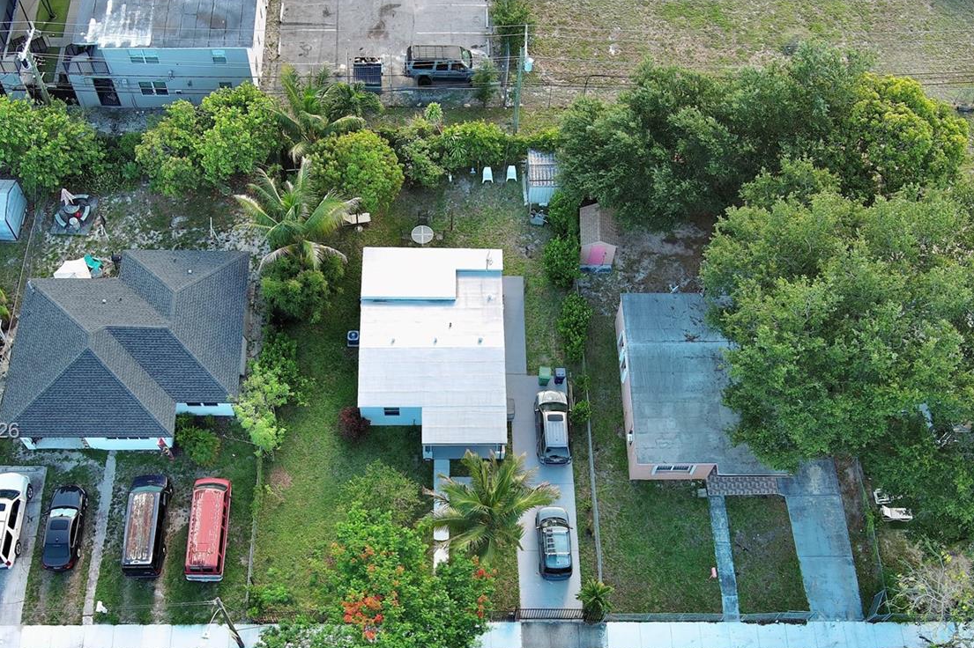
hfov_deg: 46.4
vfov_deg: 31.6
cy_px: 432
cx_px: 450
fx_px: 1136
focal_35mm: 42
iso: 100
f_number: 2.8
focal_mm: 10.57
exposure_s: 1/98.2
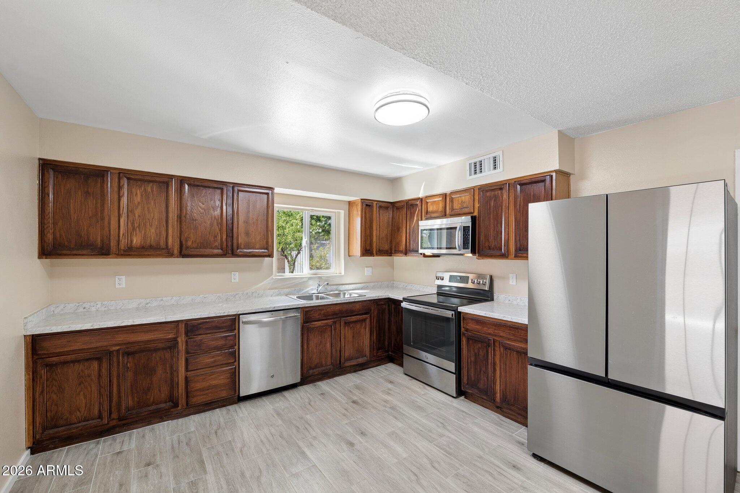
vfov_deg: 81.2
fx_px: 288
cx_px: 370
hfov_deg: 104.3
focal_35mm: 14
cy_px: 246
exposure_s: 1/15
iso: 400
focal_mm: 14
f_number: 8
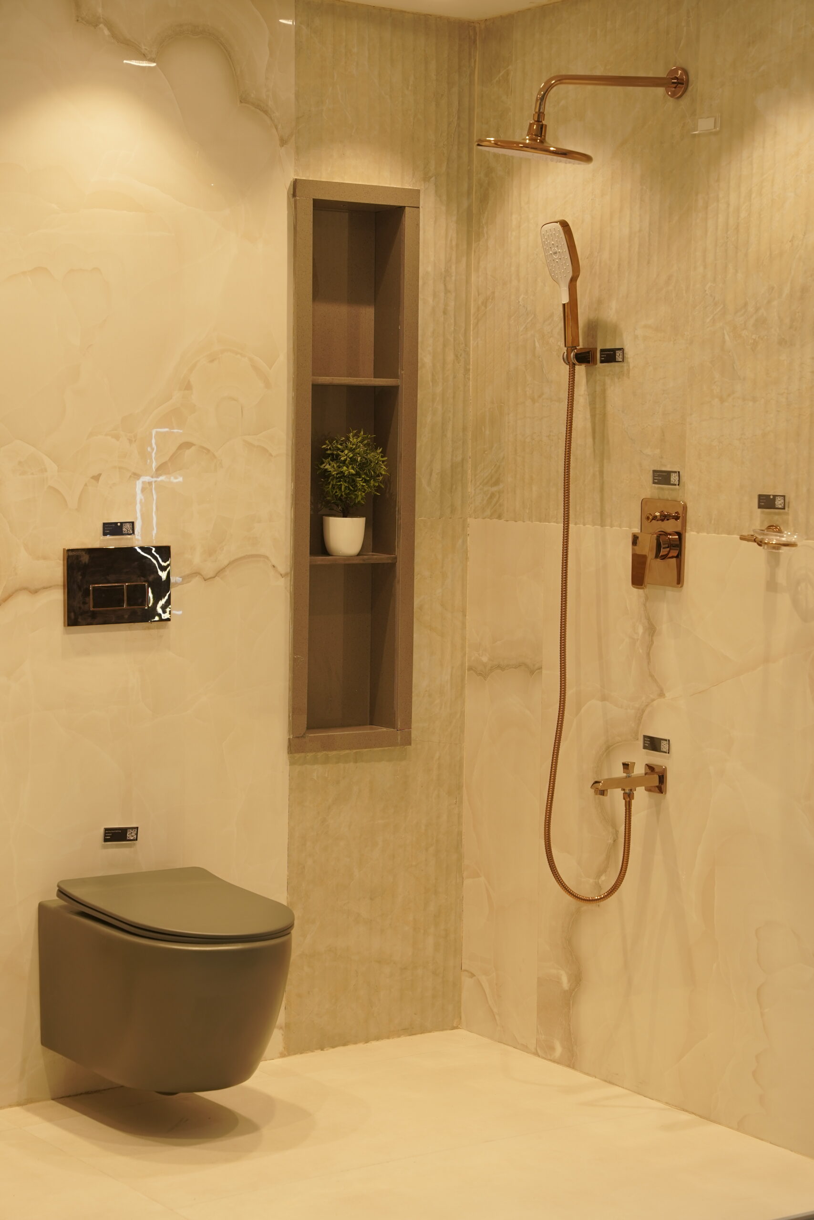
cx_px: 407
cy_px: 610
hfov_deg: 19.5
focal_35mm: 70
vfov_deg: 28.8
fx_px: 2374
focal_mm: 70
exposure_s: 1/125
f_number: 4.5
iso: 400
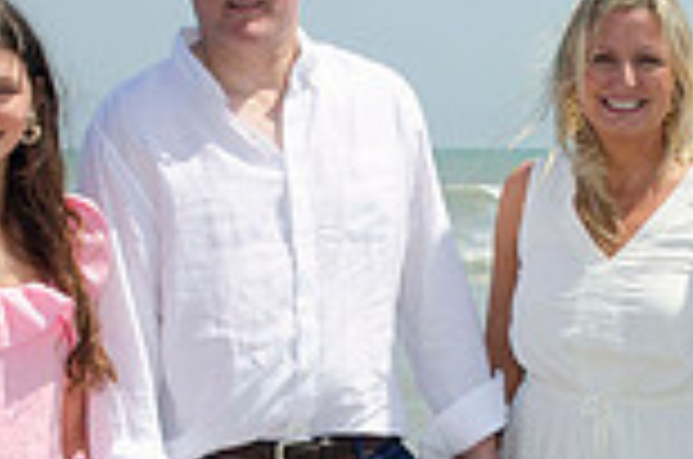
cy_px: 490
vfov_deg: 13.1
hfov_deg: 20.0
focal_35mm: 102
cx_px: 400
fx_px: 1959
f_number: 10
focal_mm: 18
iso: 100
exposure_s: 1/250
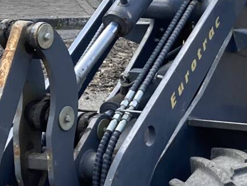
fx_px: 1178
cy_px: 88
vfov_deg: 9.0
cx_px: 332
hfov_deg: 11.6
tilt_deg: -9.8
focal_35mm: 165
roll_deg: -0.4
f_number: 1.8
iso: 20
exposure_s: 1/296
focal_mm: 3.99
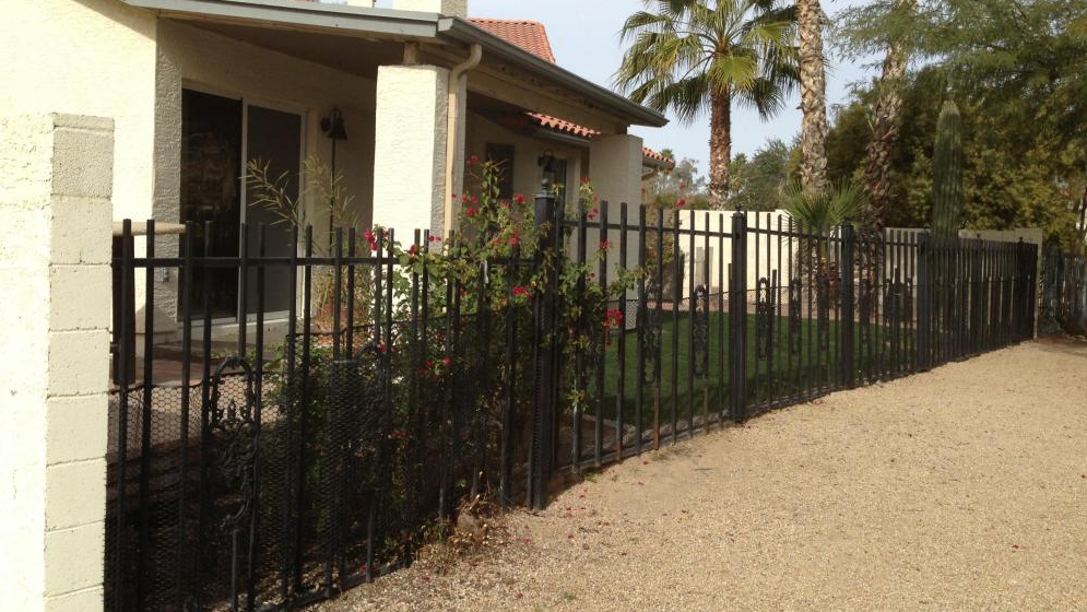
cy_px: 282
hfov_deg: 54.0
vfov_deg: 32.0
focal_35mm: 37
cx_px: 550
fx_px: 1067
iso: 50
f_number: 2.4
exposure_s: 1/1466
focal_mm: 4.13
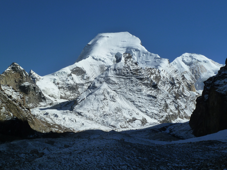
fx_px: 341
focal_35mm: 52
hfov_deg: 36.8
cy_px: 85
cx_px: 114
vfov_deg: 28.0
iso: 125
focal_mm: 8.5
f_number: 5.6
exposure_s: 1/800
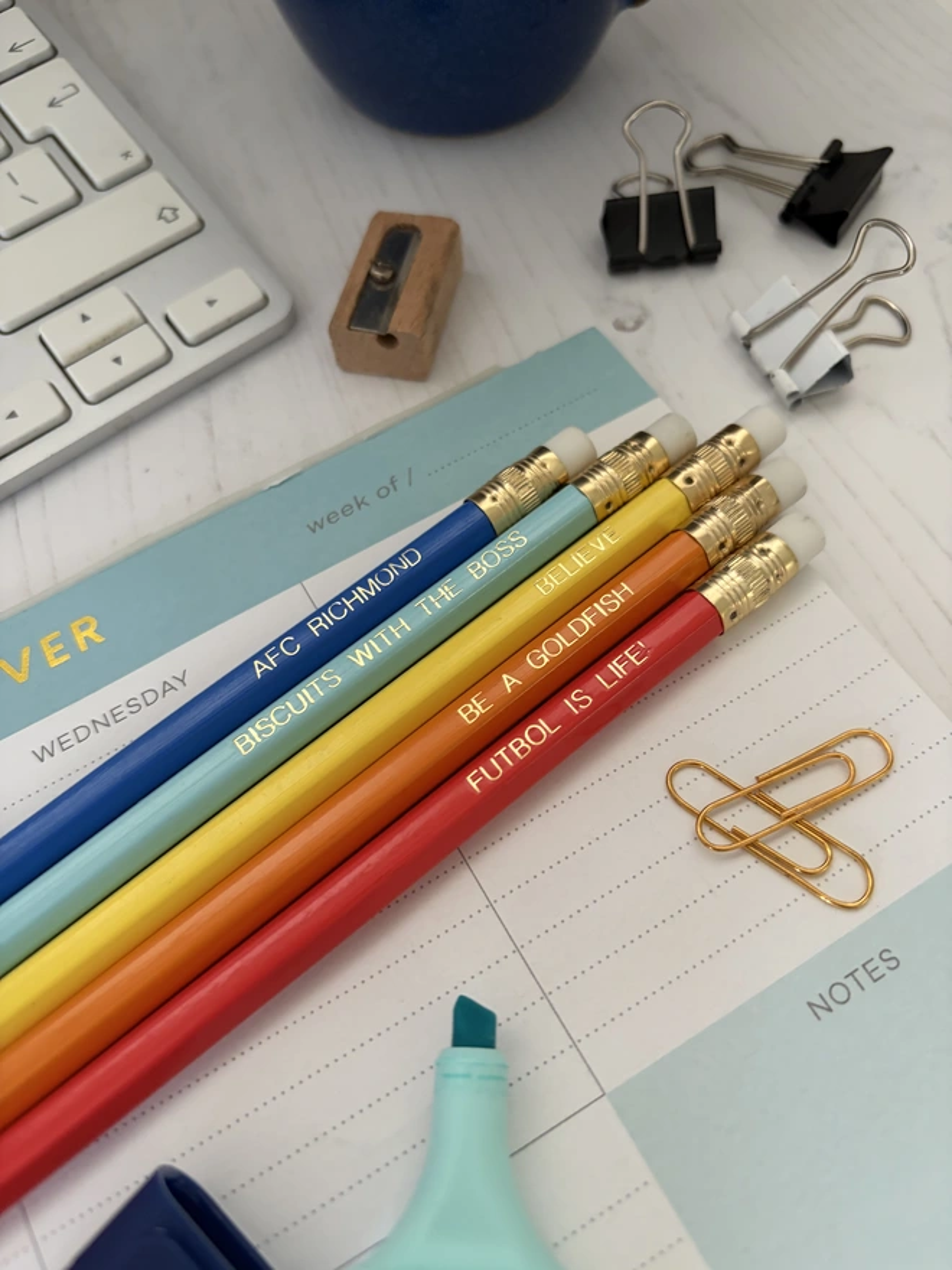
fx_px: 953
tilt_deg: -61.7
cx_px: 476
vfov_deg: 67.3
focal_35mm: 26
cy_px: 635
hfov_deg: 53.1
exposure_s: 1/60
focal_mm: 5.96
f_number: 1.6
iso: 250
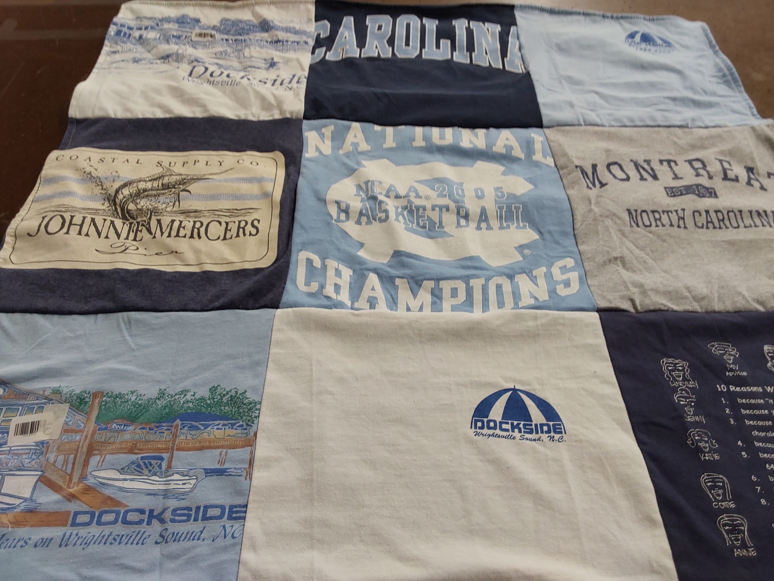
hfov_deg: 63.4
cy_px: 290
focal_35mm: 28
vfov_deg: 49.7
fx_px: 626
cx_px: 387
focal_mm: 2.91
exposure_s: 1/60
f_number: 1.9
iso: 64
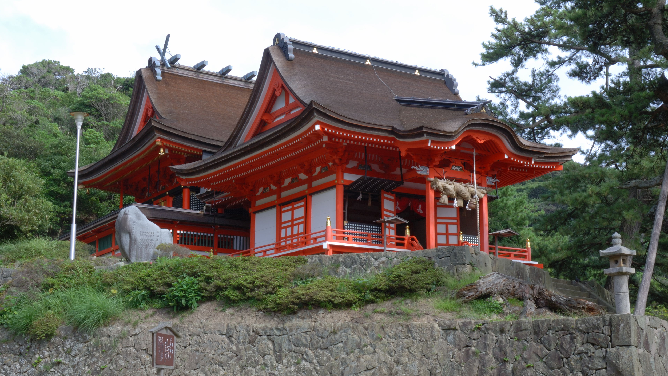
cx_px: 335
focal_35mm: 56
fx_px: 984
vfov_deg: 21.6
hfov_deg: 37.5
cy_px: 189
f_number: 22
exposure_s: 1/13
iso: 100
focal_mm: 35
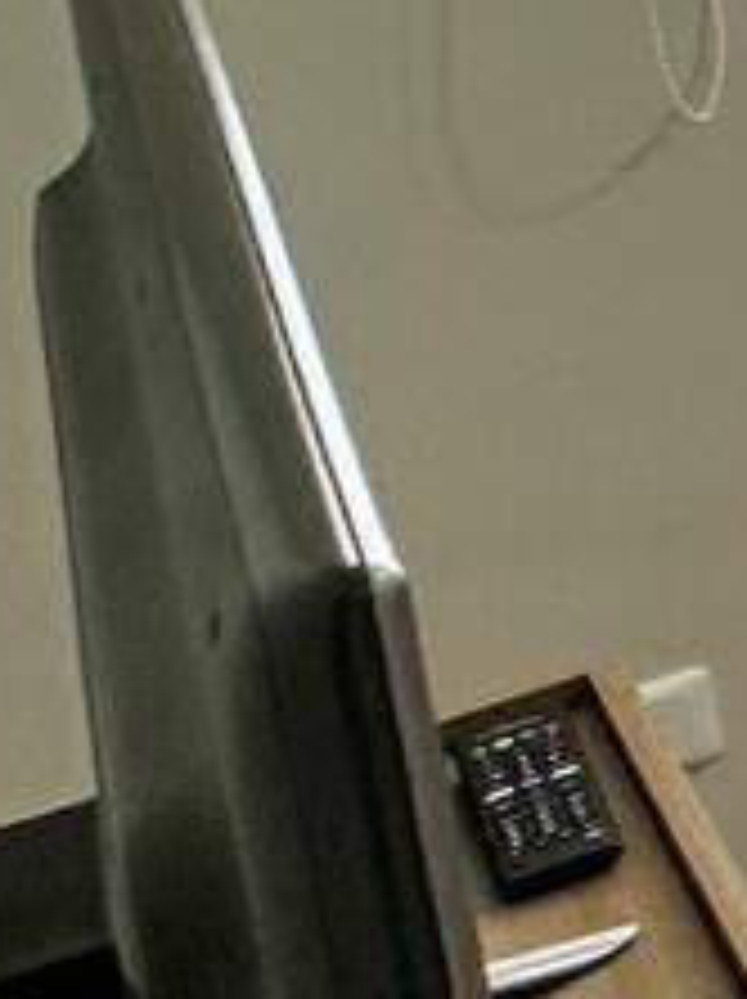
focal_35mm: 91
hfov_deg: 8.3
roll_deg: -0.7
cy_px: -387
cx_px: 2961
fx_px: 2623
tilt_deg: -10.8
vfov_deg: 19.5
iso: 64
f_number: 2.2
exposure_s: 1/120
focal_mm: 2.22
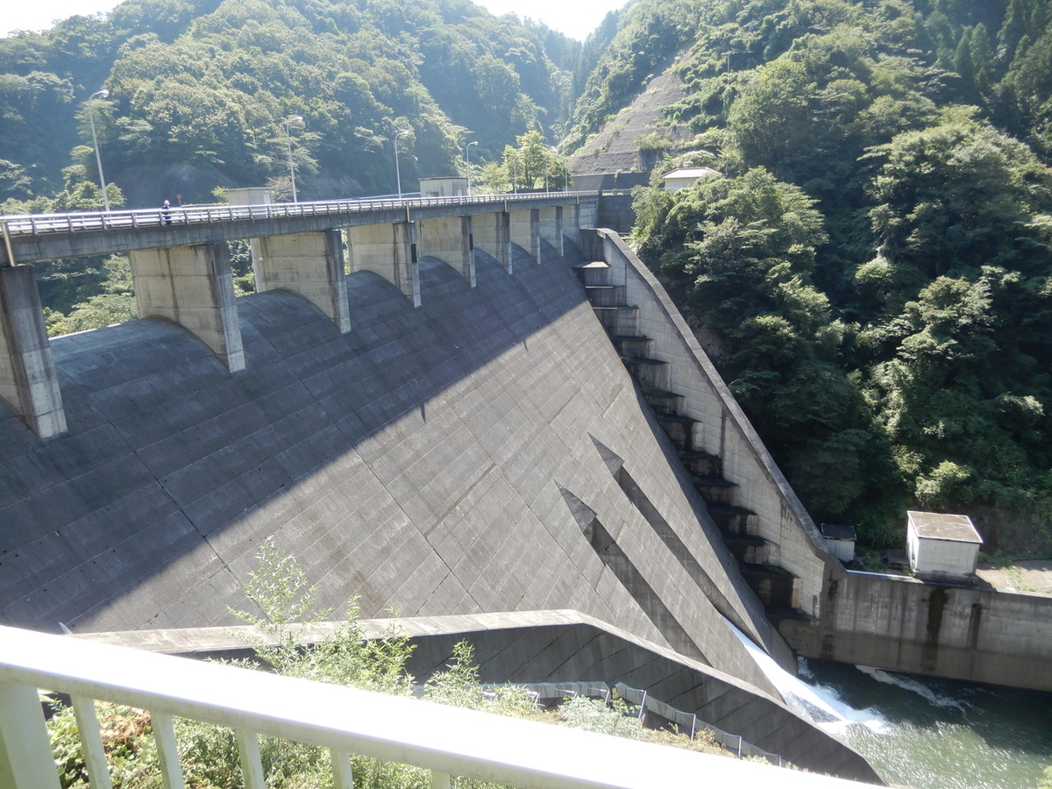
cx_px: 526
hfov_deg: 71.6
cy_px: 394
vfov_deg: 56.8
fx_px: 729
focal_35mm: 24
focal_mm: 4.3
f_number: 3.4
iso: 80
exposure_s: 1/250
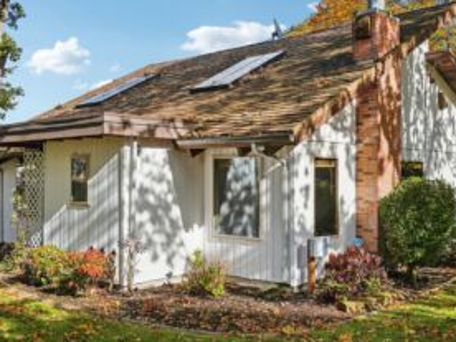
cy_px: 168
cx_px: 263
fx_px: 514
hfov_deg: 47.7
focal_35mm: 39
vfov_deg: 36.8
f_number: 8
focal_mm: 28
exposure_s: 1/200
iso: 100
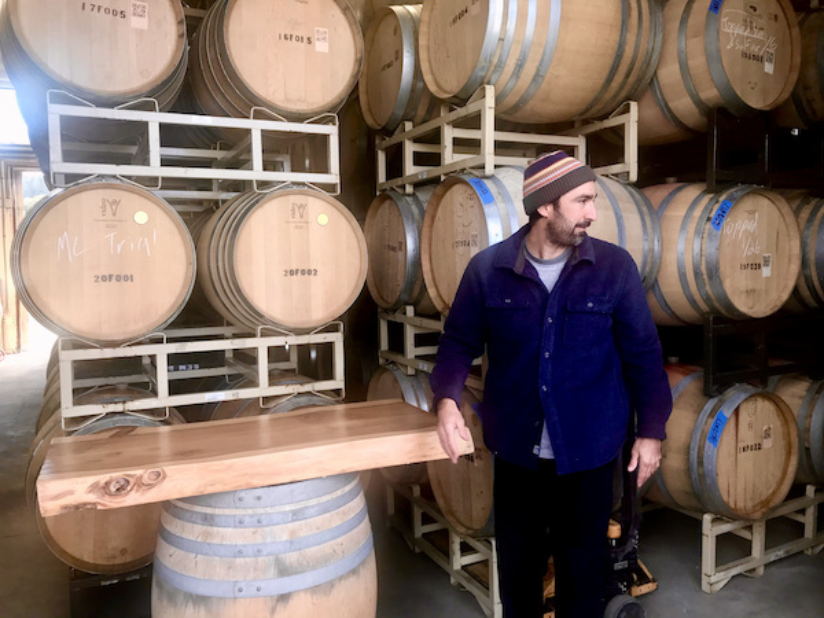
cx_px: 412
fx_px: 667
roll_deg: +0.1
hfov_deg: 63.4
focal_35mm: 28
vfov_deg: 49.7
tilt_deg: -3.7
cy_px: 309
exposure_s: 1/120
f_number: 1.8
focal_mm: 3.99
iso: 40
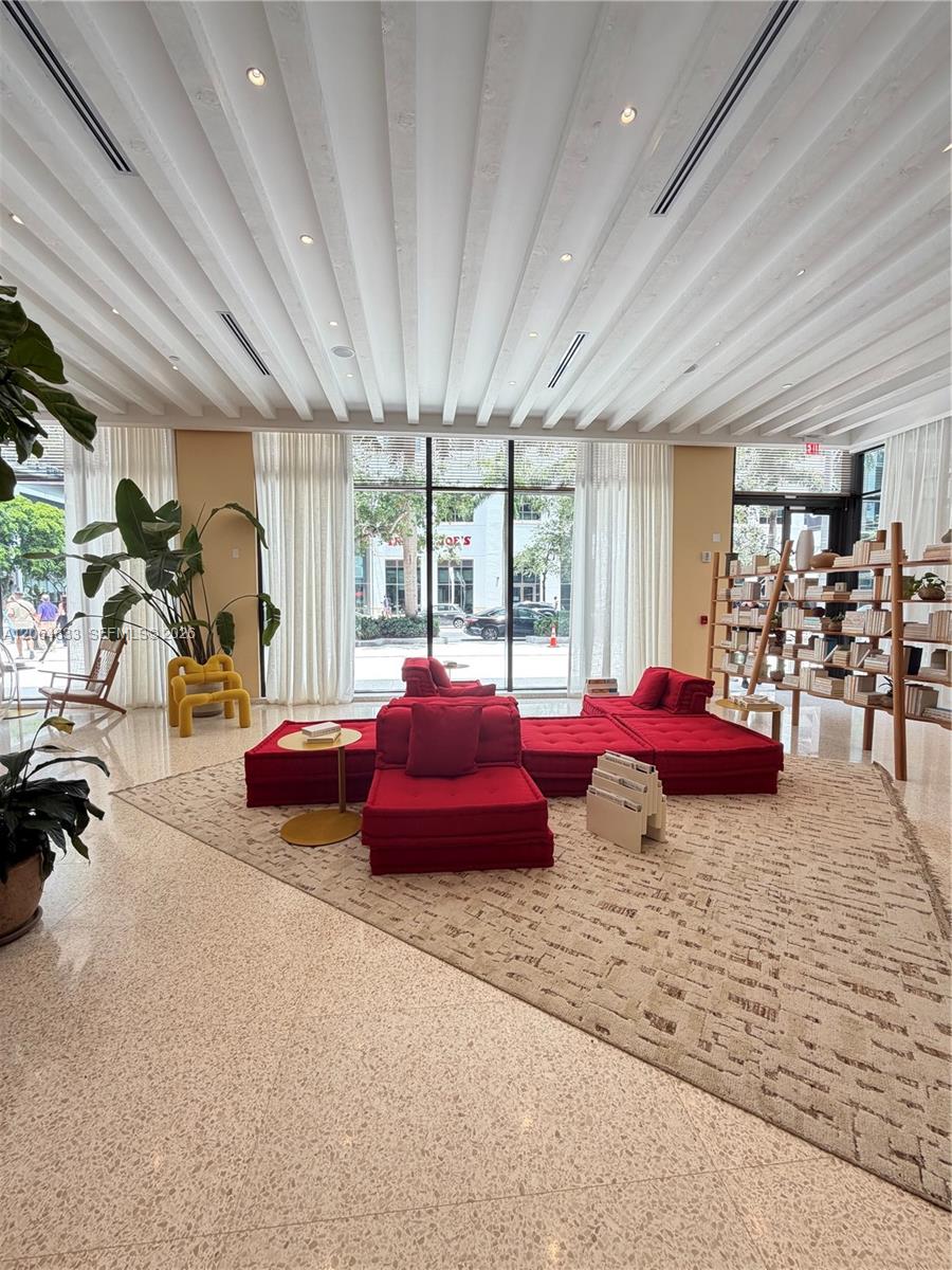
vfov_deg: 102.1
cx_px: 476
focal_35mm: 14
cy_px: 635
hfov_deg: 85.7
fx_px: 513
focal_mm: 2.22
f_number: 2.2
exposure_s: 1/121
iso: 125
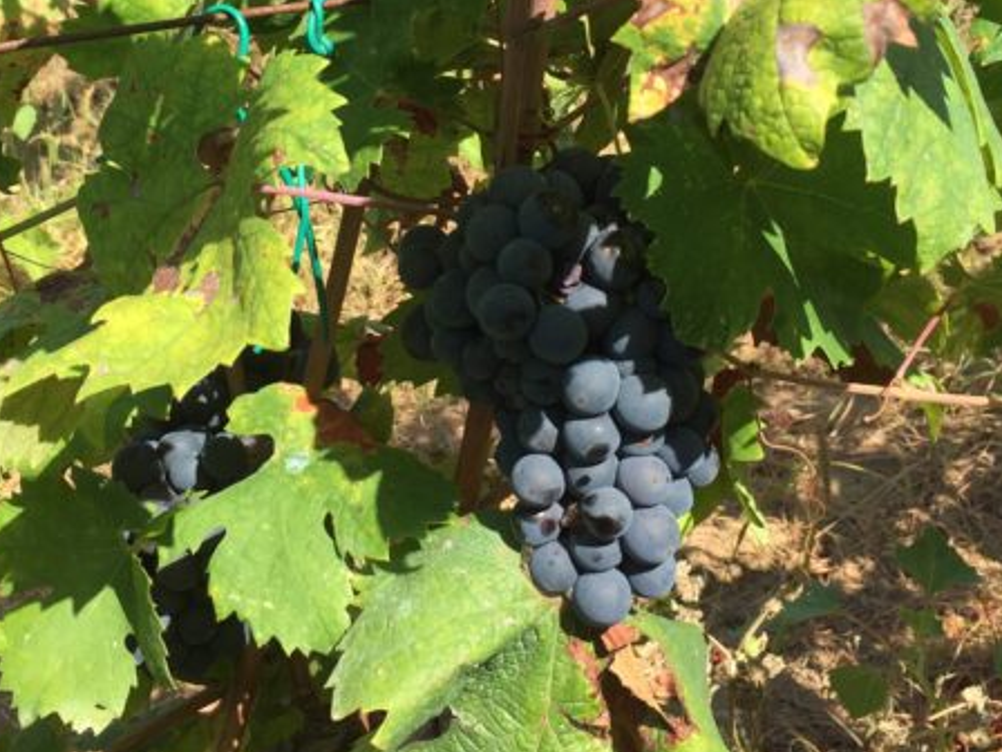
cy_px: 195
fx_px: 1592
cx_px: 454
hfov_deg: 34.9
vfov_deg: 26.2
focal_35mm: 55
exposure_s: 1/942
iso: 32
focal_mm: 4.15
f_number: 2.2
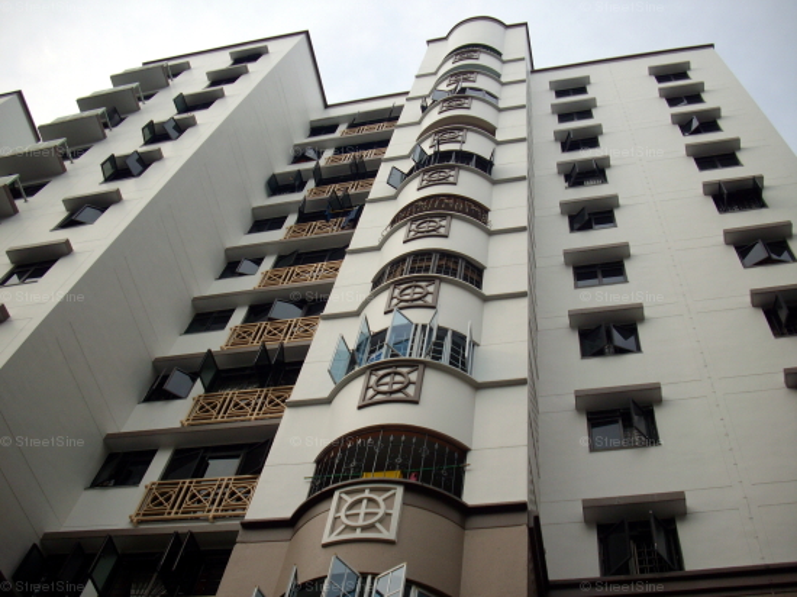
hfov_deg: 50.2
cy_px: 298
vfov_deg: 38.6
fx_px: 852
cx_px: 398
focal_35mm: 37
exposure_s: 1/160
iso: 80
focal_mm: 6.2
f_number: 5.6
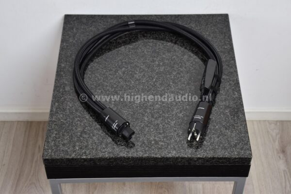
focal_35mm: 63
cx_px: 146
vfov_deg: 21.6
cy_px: 97
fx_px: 509
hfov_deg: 31.9
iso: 400
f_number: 4.5
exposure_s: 1/100
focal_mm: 42
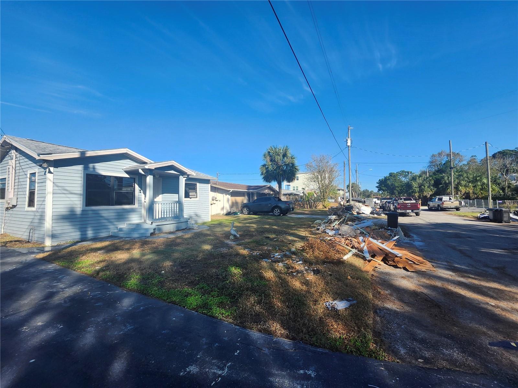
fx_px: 195
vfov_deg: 89.9
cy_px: 194
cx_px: 259
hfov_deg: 106.2
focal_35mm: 13
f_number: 2.2
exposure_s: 1/1016
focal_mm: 1.74
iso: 40
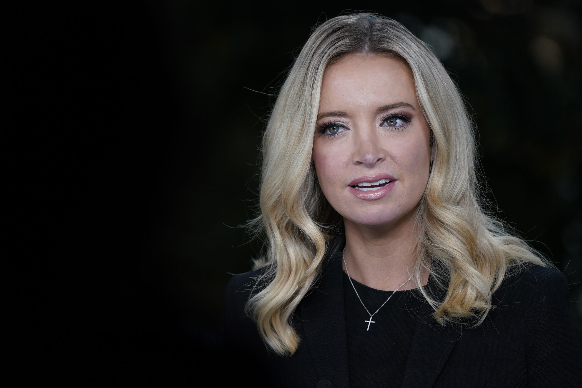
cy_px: 194
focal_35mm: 400
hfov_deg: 5.2
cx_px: 291
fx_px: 6467
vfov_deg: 3.4
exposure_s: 1/1250
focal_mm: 400
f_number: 7.1
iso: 1600
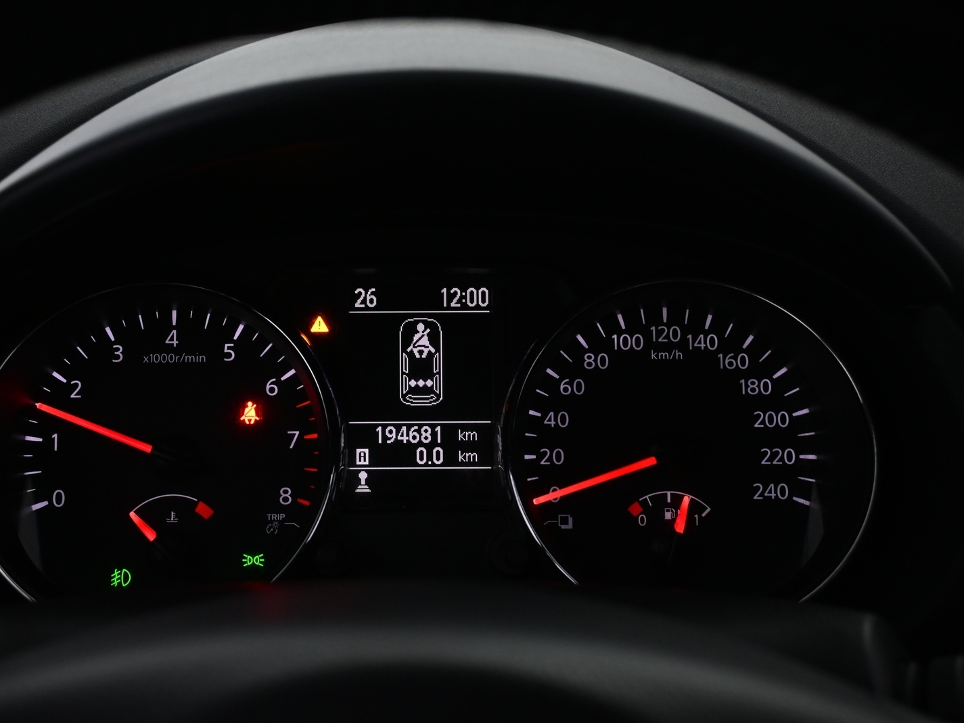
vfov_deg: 30.5
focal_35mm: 48
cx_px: 419
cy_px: 360
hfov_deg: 39.9
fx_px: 1324
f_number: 6.3
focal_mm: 29
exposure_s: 1/30
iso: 800
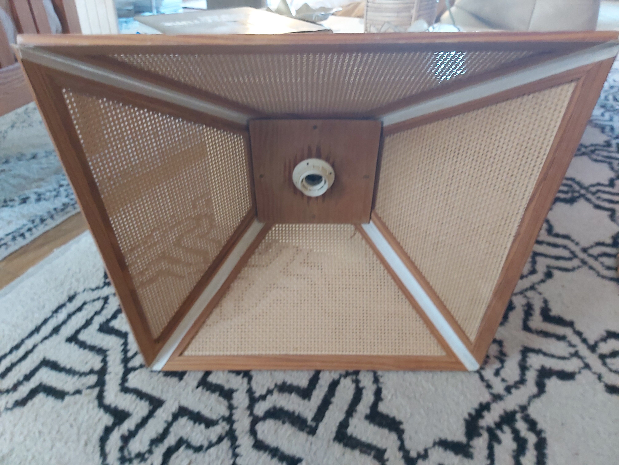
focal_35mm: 26
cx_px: 310
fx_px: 465
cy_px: 232
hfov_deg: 67.3
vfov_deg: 53.1
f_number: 1.7
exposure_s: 1/20
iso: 800
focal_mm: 3.92
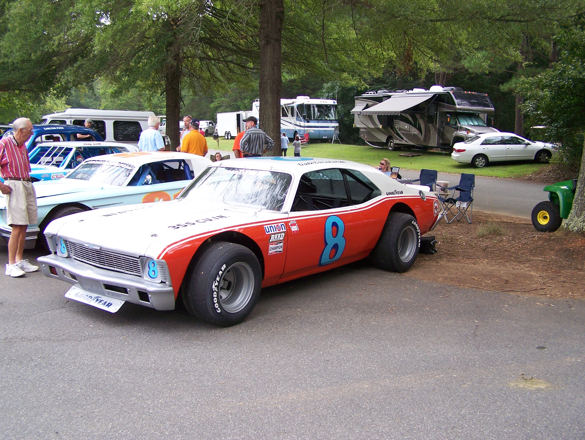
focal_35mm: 38
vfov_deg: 37.8
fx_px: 643
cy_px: 220
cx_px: 292
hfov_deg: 48.9
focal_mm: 6.3
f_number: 2.8
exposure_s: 1/125
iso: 80
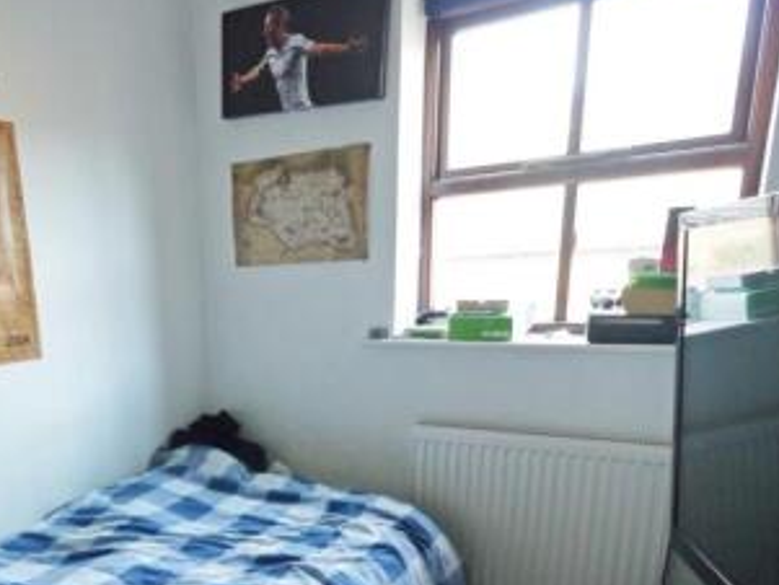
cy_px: 452
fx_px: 698
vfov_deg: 43.7
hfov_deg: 56.3
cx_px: 226
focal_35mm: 31
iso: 400
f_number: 4
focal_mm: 8
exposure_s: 1/13
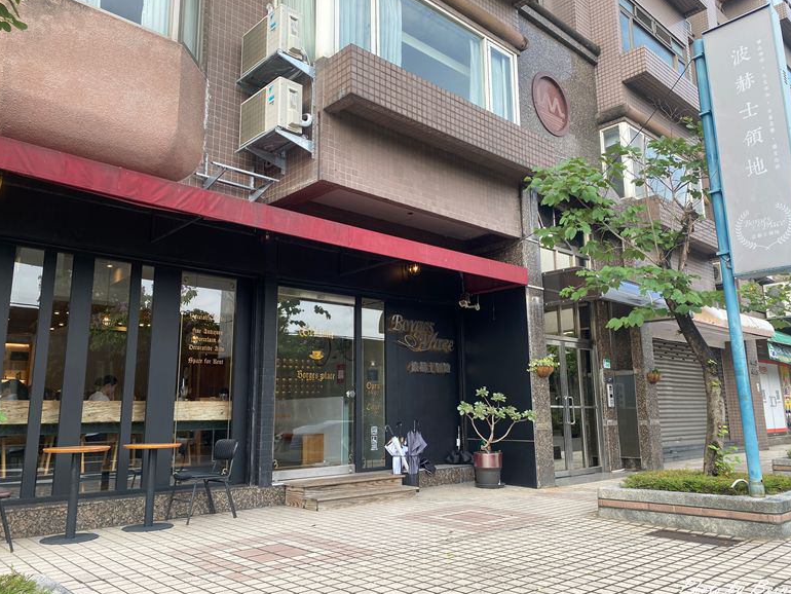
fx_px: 617
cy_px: 298
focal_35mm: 27
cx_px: 406
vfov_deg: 51.4
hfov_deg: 65.3
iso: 32
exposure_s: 1/338
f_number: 1.8
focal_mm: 4.25
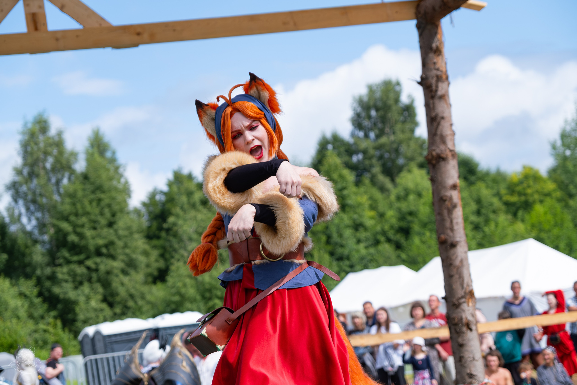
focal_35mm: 89
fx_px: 1422
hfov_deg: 22.9
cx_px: 308
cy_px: 187
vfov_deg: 15.4
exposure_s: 1/2500
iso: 200
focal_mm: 55
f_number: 3.2
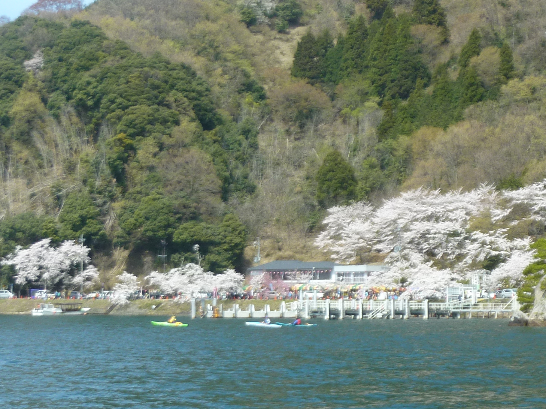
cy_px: 217
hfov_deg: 24.4
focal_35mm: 80
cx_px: 275
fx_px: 1262
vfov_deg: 18.4
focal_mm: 6.5
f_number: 4
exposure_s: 1/320
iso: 80
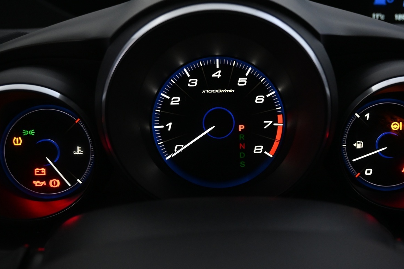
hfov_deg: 44.6
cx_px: 237
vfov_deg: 30.7
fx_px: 490
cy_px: 118
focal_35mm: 44
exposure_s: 1/30
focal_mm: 21
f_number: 4
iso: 1250
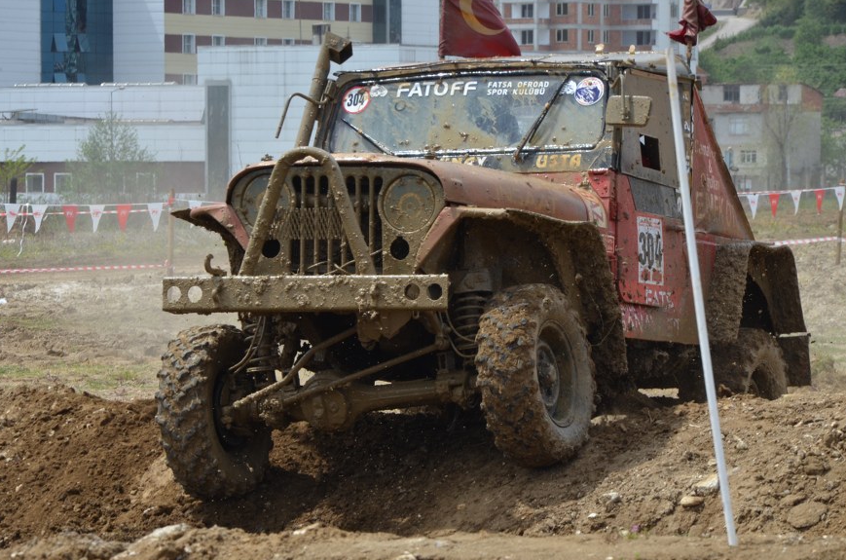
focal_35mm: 186
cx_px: 393
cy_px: 275
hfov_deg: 11.1
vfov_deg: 7.4
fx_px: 4351
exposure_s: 1/640
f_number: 5.6
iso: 200
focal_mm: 105
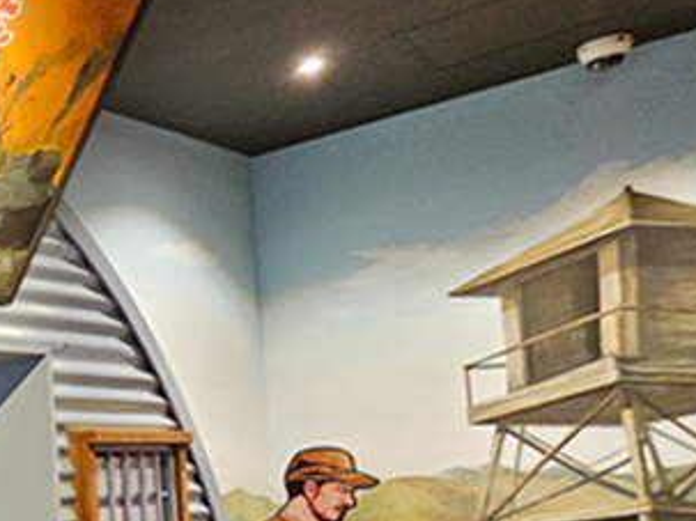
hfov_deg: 28.0
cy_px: 487
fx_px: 884
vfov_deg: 31.1
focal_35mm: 44
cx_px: -358
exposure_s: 1/30
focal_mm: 2.2
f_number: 2.2
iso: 500
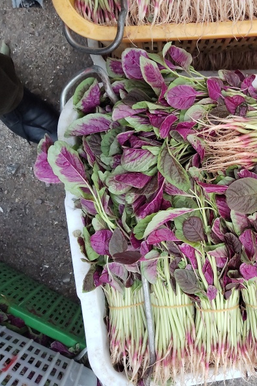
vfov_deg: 50.7
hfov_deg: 32.4
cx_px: 253
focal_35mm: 38
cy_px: 191
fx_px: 407
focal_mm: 4.05
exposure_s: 1/400
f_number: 1.8
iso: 1738
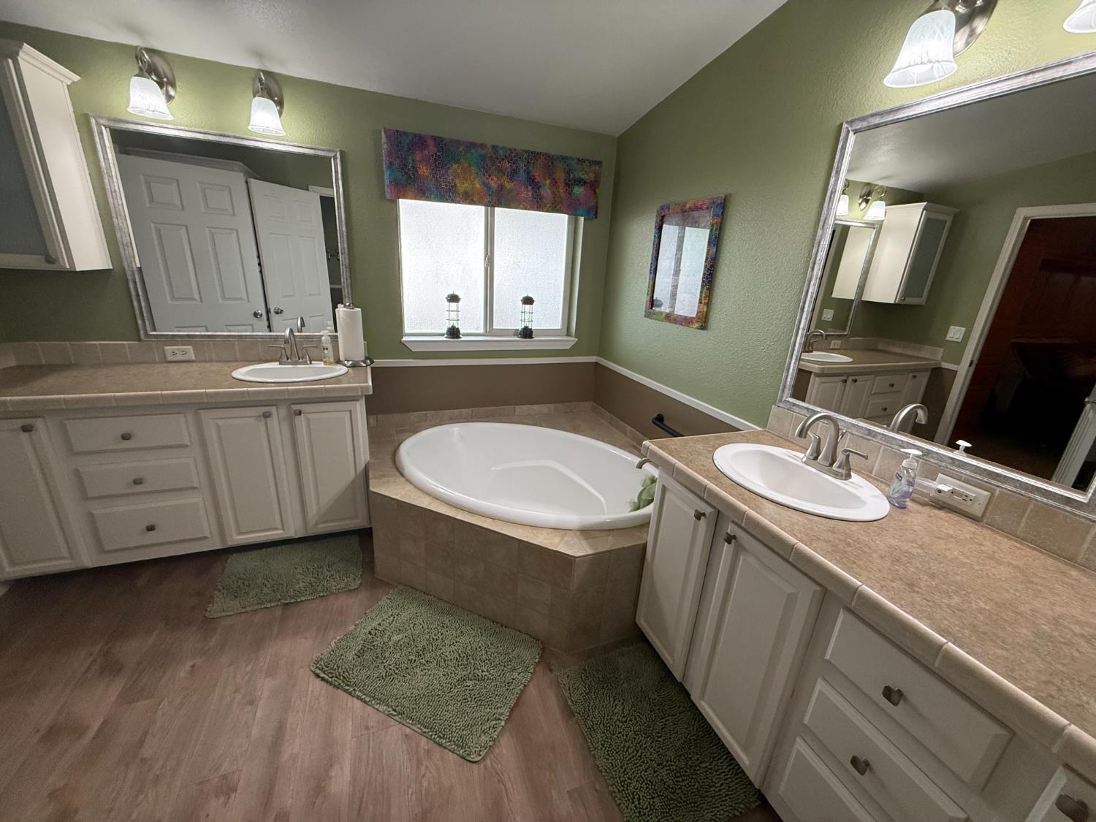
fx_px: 443
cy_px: 411
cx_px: 548
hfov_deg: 102.1
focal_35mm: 14
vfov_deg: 85.7
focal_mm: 2.22
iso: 250
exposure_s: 1/120
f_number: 2.2
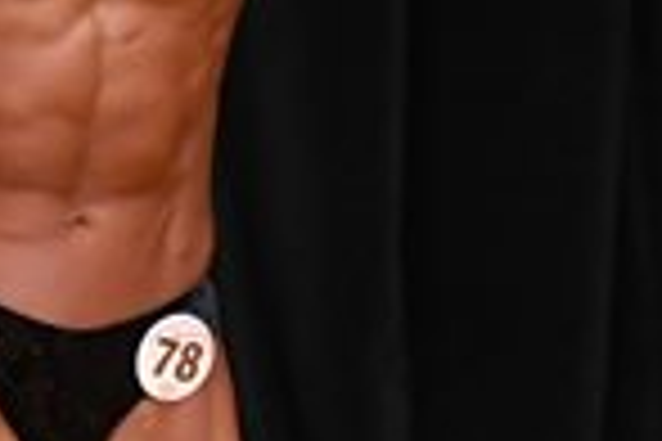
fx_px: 26147
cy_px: 364
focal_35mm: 1422
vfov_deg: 1.0
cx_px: 214
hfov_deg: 1.5
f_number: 5.6
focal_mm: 180
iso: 3200
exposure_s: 1/400
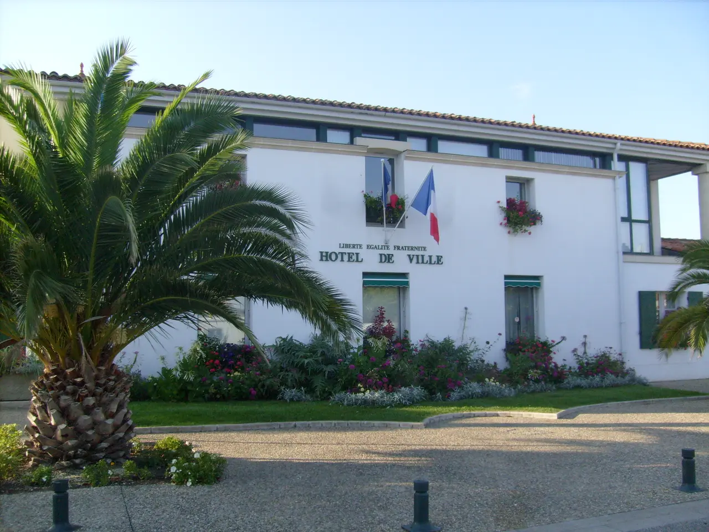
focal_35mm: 35
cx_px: 354
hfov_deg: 52.6
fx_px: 717
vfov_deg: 40.7
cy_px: 266
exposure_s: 1/90
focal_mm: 5.8
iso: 80
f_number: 7.1
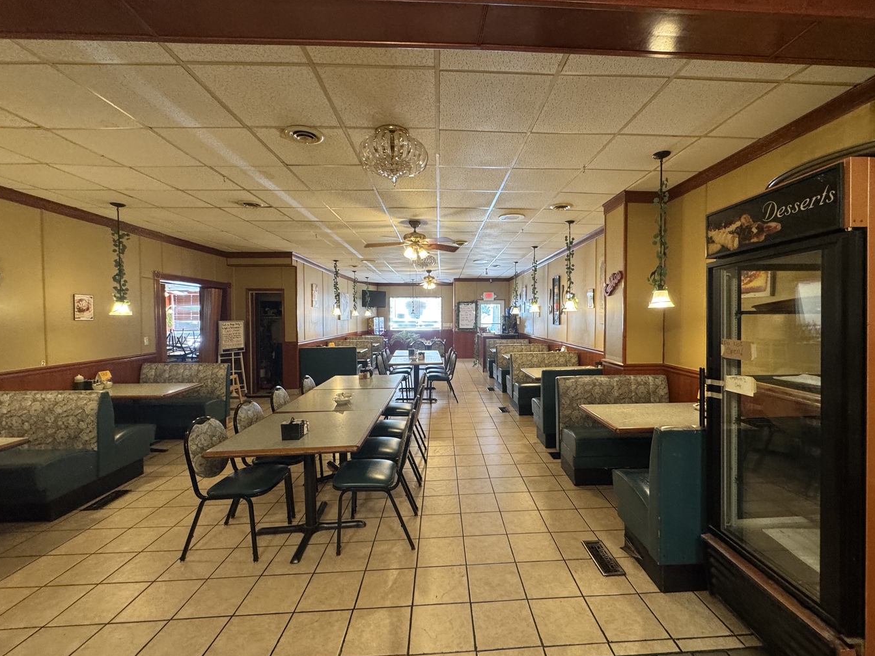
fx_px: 379
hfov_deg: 98.1
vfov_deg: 81.7
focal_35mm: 15
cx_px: 462
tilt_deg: -1.0
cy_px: 328
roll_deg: +0.2
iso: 320
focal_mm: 2.22
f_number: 2.2
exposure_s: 1/60
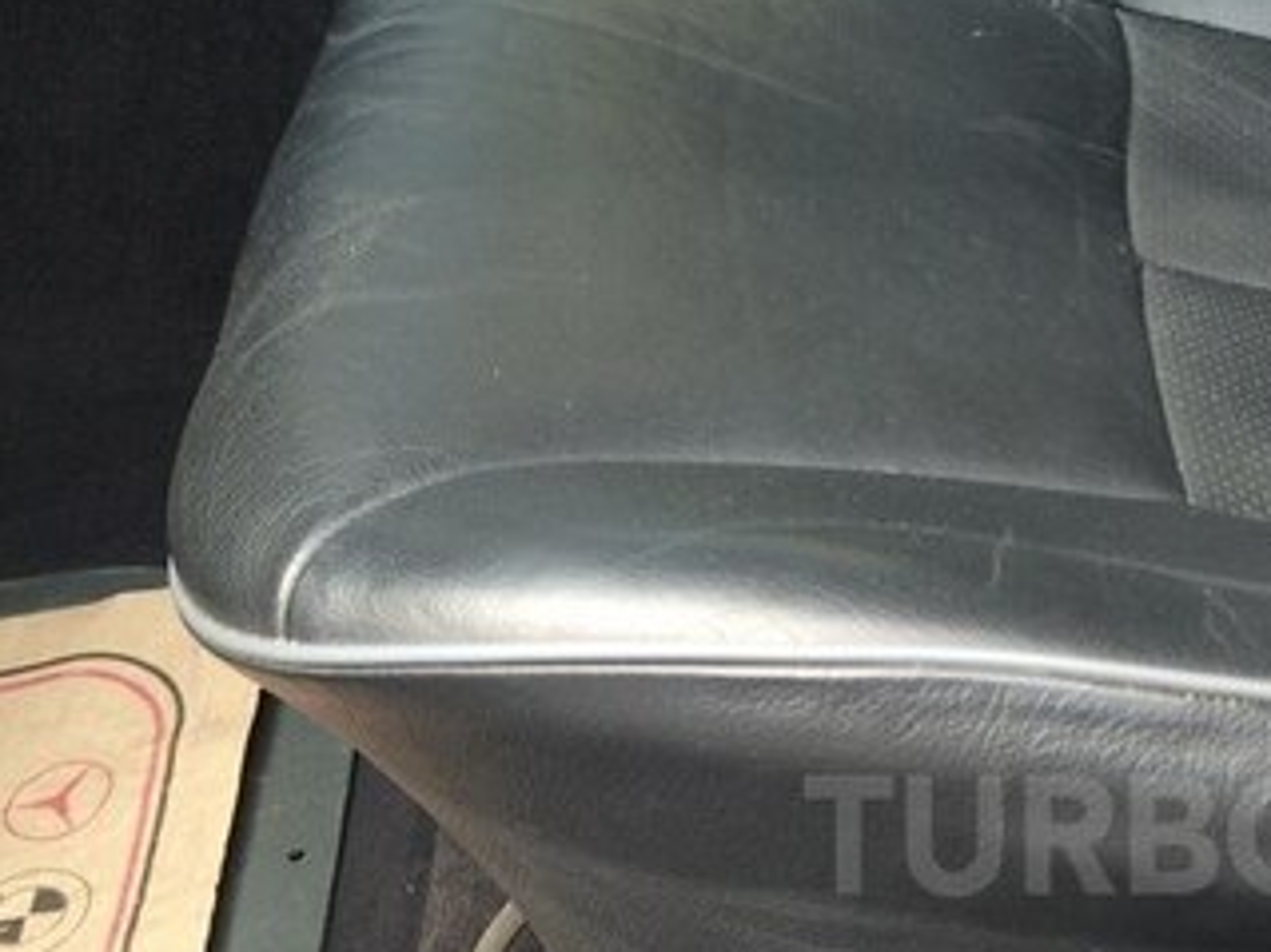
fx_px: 2202
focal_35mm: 60
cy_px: 834
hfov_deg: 30.4
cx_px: 1211
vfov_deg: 23.8
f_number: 2.2
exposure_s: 1/144
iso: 32
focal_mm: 4.15
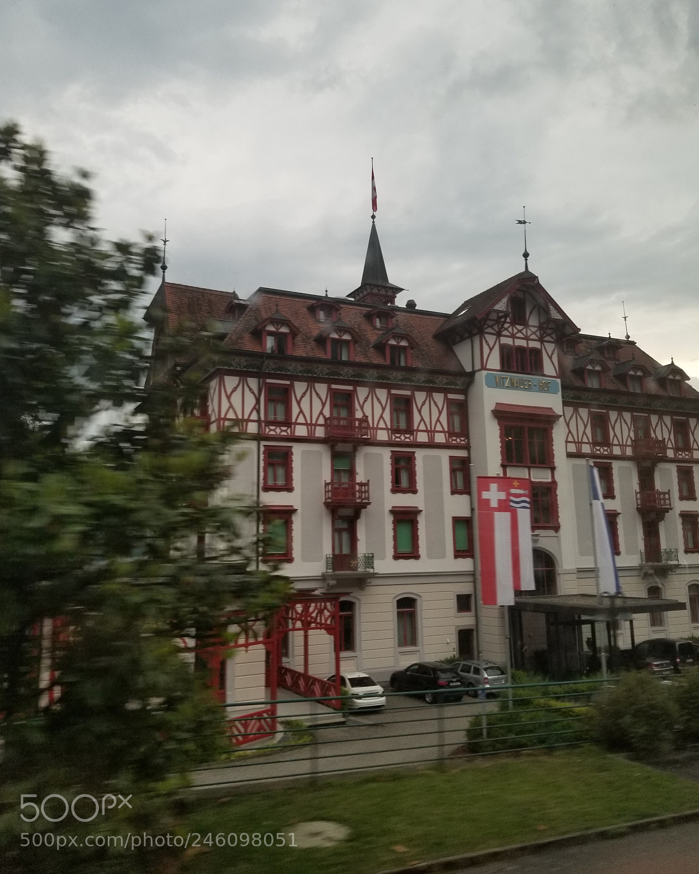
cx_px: 344
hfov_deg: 51.5
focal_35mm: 28
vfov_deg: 62.1
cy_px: 405
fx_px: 724
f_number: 1.7
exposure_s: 1/120
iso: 100
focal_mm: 4.25
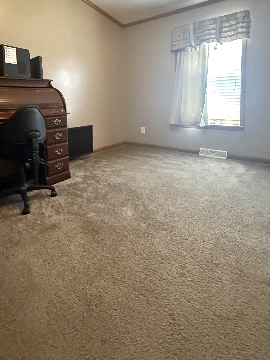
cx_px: 113
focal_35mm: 21
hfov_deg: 63.1
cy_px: 121
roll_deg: +0.9
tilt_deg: -2.9
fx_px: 218
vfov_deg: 76.6
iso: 1000
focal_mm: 2.22
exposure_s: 1/60
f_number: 2.2
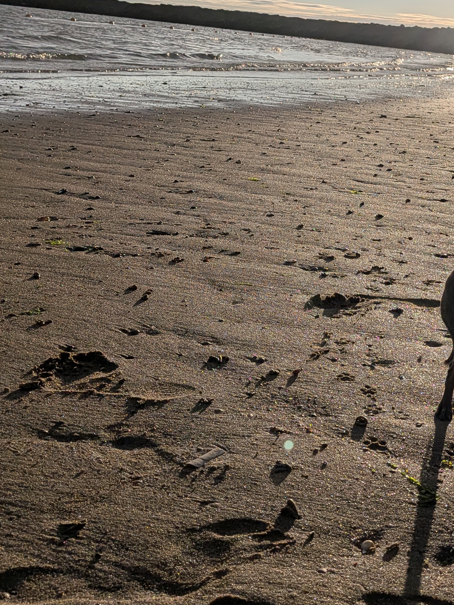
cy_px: 205
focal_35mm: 50
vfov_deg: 37.8
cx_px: 389
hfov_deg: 28.2
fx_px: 874
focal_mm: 4.53
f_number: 1.7
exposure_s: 1/5208
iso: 27
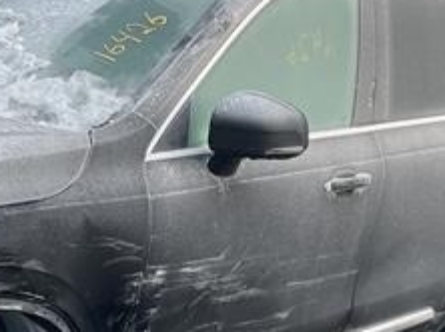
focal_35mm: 75
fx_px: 963
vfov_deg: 18.5
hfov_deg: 25.2
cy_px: 402
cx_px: 38
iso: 125
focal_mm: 4.2
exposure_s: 1/121
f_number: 1.6
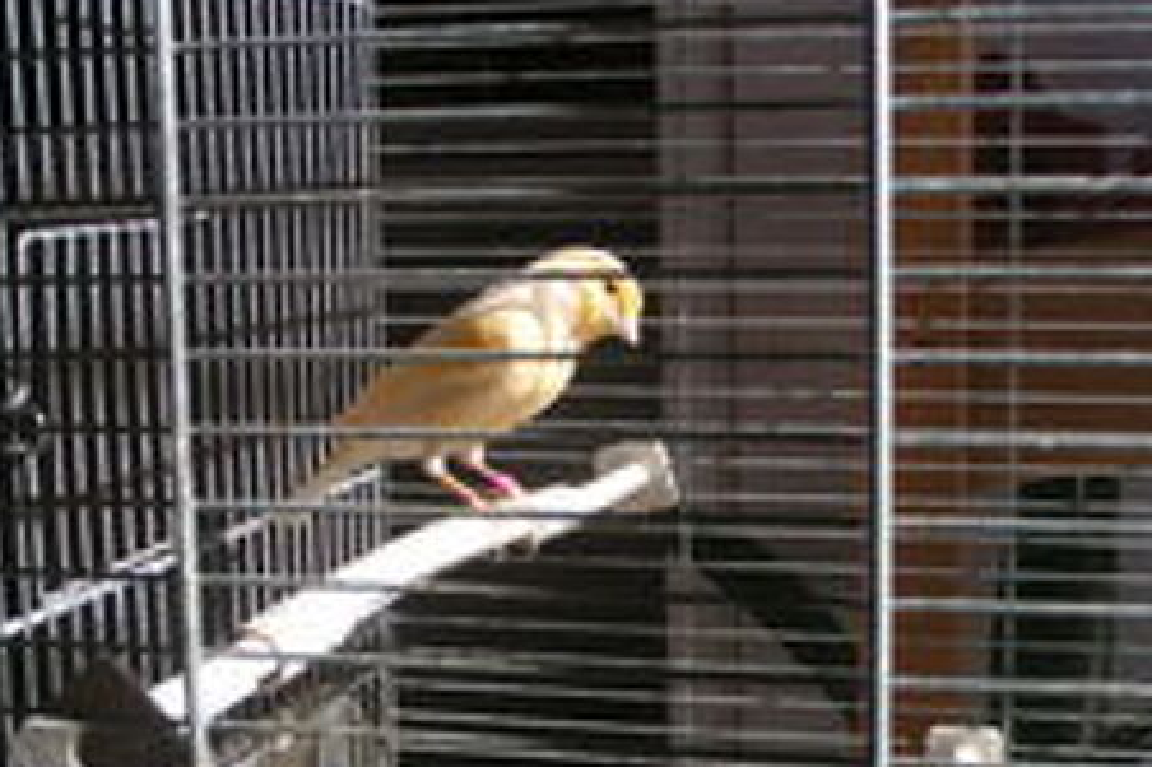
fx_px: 2015
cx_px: 563
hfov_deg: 31.9
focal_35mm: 63
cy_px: 433
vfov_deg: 21.5
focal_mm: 8.7
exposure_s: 1/200
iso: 50
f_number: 5.6
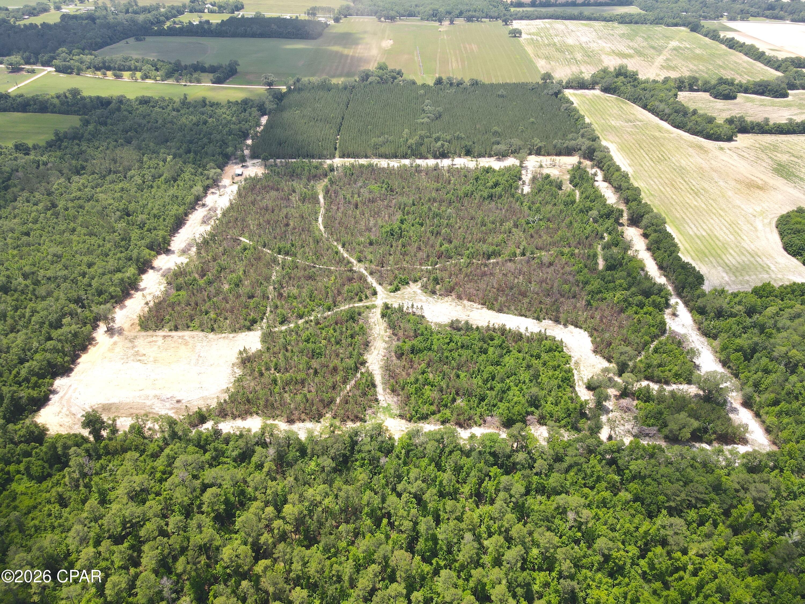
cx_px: 402
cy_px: 302
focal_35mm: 24
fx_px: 558
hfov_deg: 71.6
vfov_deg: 56.8
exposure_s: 1/400
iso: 100
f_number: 2.8
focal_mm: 4.5
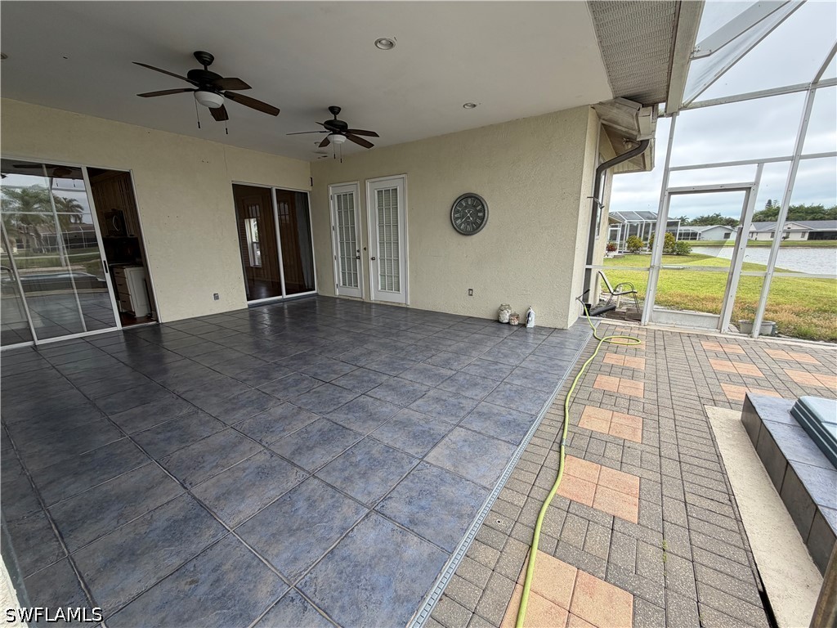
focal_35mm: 14
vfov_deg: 85.7
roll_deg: +1.0
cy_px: 314
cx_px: 418
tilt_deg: -13.7
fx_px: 339
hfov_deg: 102.1
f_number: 2.2
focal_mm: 2.22
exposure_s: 1/266
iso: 50
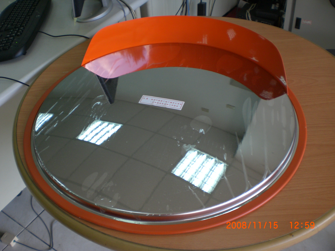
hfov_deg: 49.0
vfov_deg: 37.7
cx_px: 168
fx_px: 368
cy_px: 126
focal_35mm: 38
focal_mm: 6.3
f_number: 3.1
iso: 100
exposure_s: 1/125
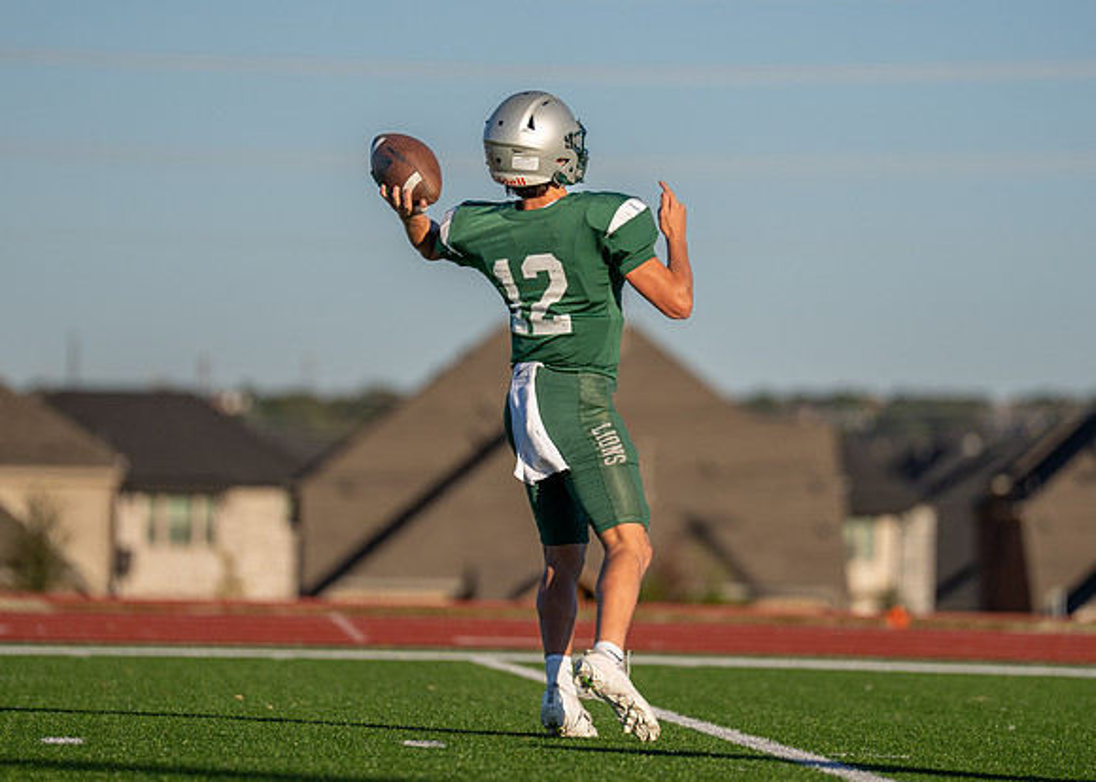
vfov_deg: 5.0
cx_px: 545
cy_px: 338
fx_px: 9009
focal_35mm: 289
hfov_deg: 7.0
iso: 250
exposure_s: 1/4000
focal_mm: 200
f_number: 2.8
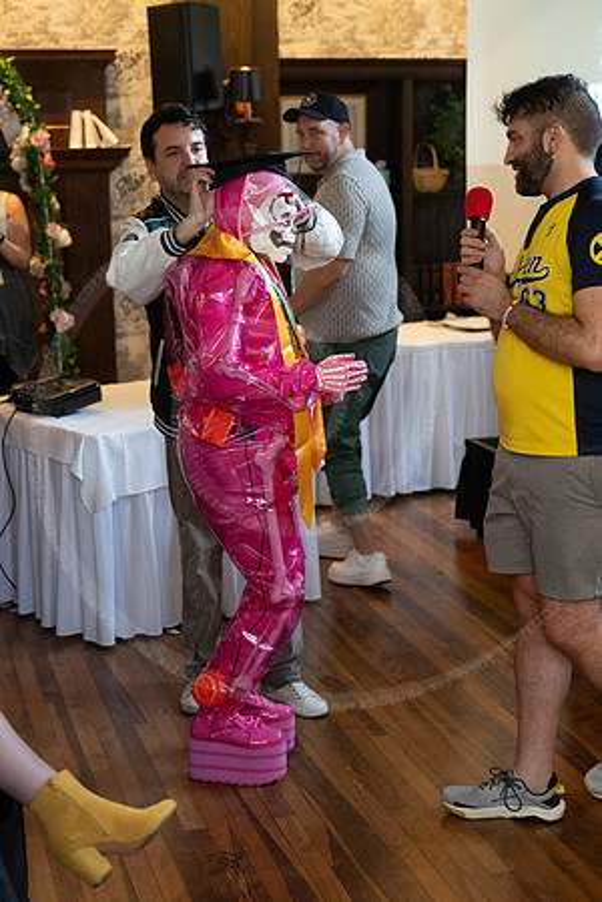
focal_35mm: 60
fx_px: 1505
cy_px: 451
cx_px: 301
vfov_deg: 33.4
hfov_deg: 22.6
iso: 3600
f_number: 2.1
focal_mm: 40
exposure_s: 1/250
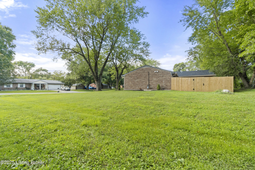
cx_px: 128
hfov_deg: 100.4
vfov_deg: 77.3
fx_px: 106
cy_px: 85
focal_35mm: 15
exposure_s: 1/50
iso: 400
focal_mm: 10
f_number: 10
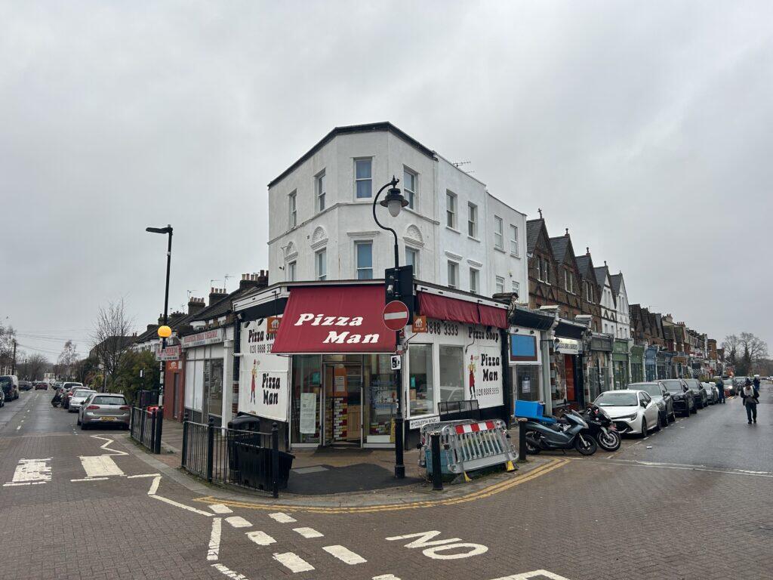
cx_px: 386
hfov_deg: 67.3
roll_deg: +1.0
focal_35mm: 26
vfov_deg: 53.1
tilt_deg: +5.4
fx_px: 581
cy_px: 290
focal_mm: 5.7
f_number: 1.5
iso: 50
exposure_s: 1/797
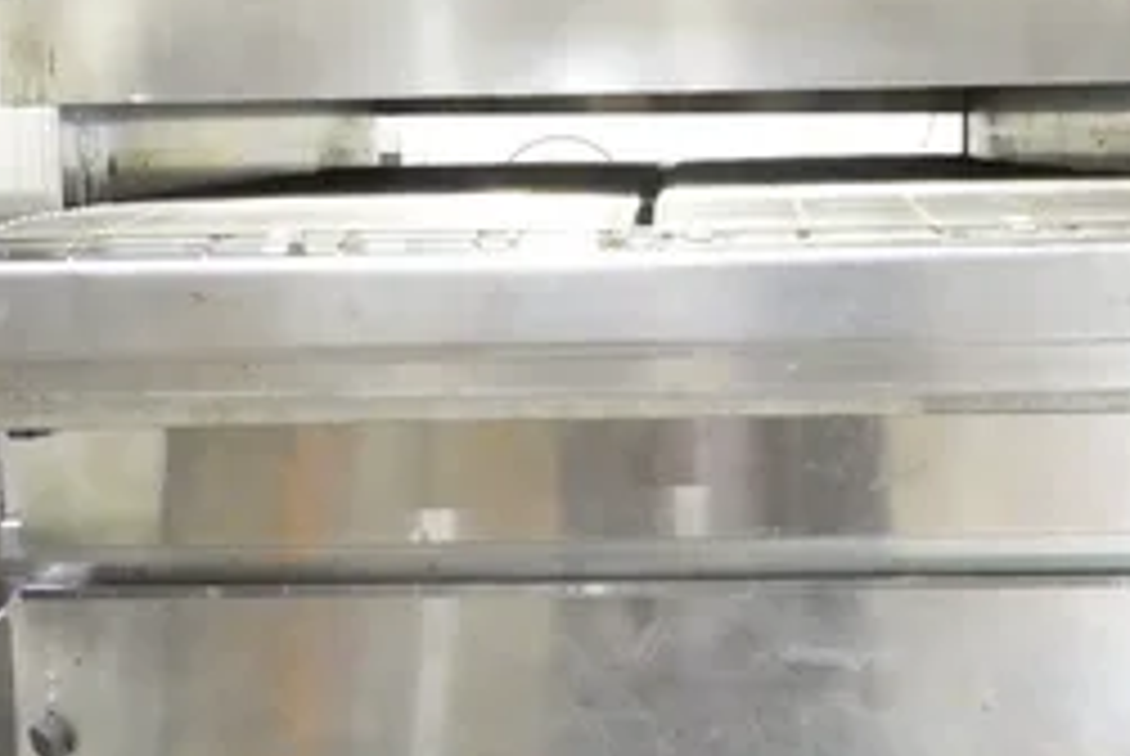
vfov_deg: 26.3
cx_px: 657
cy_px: 227
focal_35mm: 51
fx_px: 1603
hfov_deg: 38.7
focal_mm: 12.01
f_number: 10
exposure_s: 1/13
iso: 6400
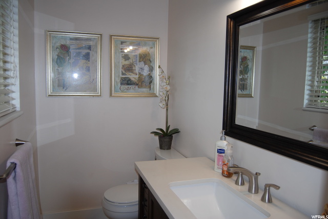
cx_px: 164
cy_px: 110
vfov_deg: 48.0
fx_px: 246
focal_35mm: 27
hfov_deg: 67.3
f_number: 3.5
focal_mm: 18
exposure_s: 1/60
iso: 200
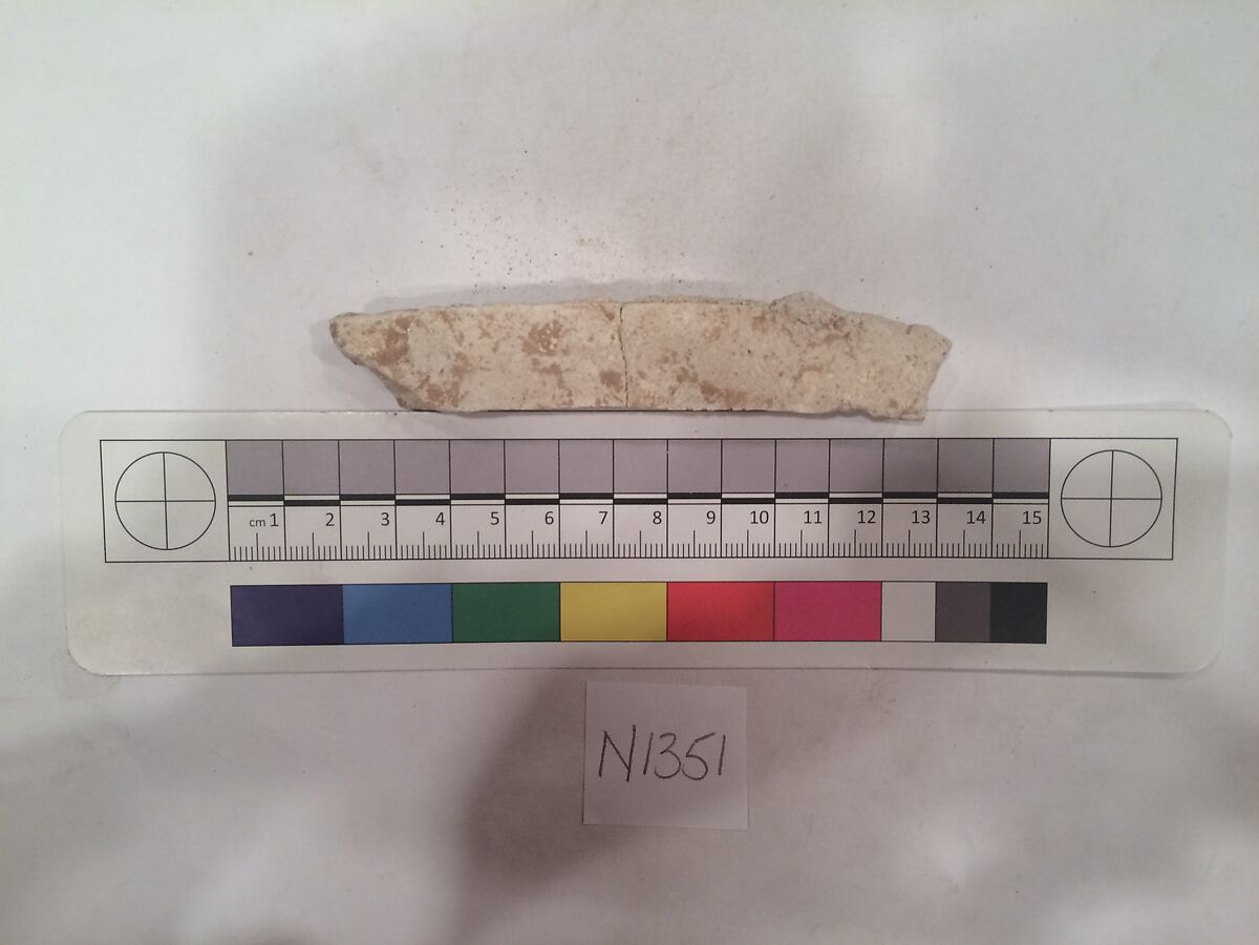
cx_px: 630
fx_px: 1055
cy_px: 472
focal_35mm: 29
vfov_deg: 48.2
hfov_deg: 61.7
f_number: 2.2
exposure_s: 1/40
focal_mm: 4.15
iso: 40
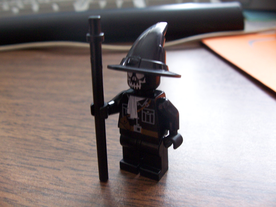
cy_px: 104
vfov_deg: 40.7
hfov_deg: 52.6
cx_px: 138
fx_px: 279
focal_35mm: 35
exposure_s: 1/20
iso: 140
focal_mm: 6
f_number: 2.8
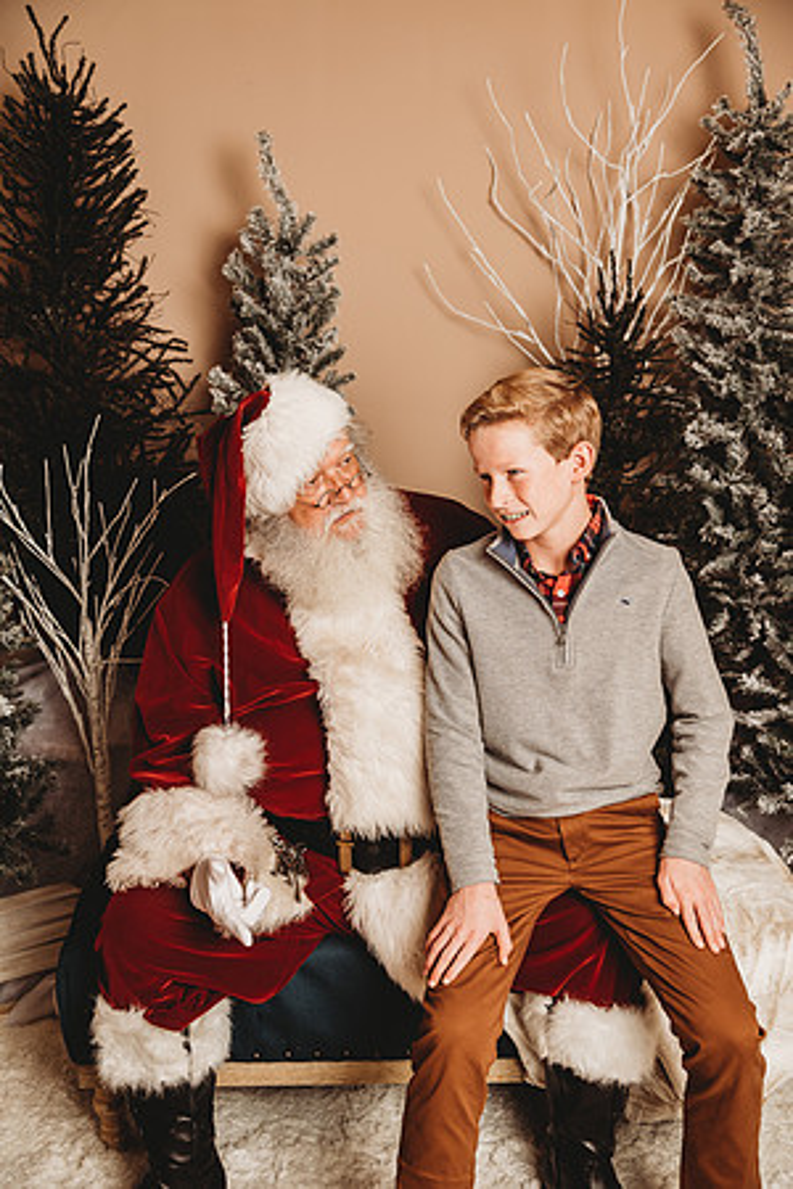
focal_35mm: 38
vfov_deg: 50.7
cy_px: 594
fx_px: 1255
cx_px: 396
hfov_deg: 35.1
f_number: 4
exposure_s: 1/160
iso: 100
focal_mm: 38
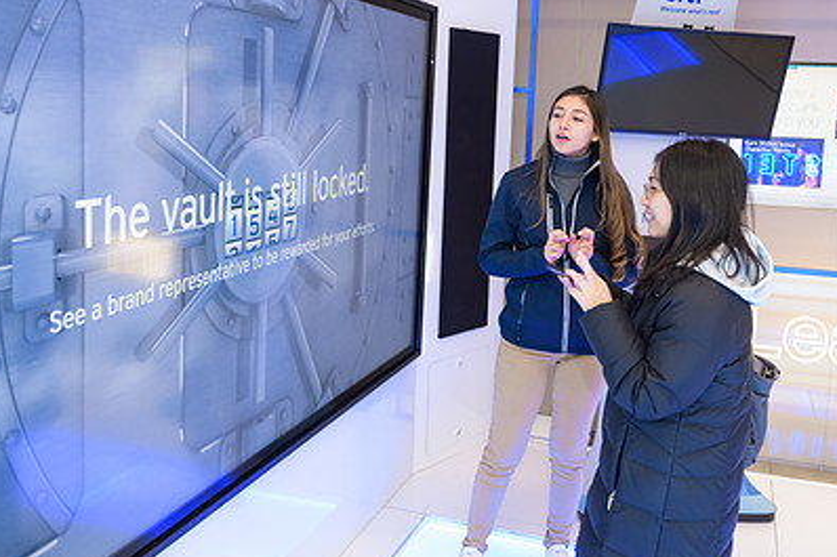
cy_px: 188
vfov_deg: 37.4
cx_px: 477
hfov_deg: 54.3
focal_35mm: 35
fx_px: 813
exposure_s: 1/125
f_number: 3.2
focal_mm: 24
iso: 1000
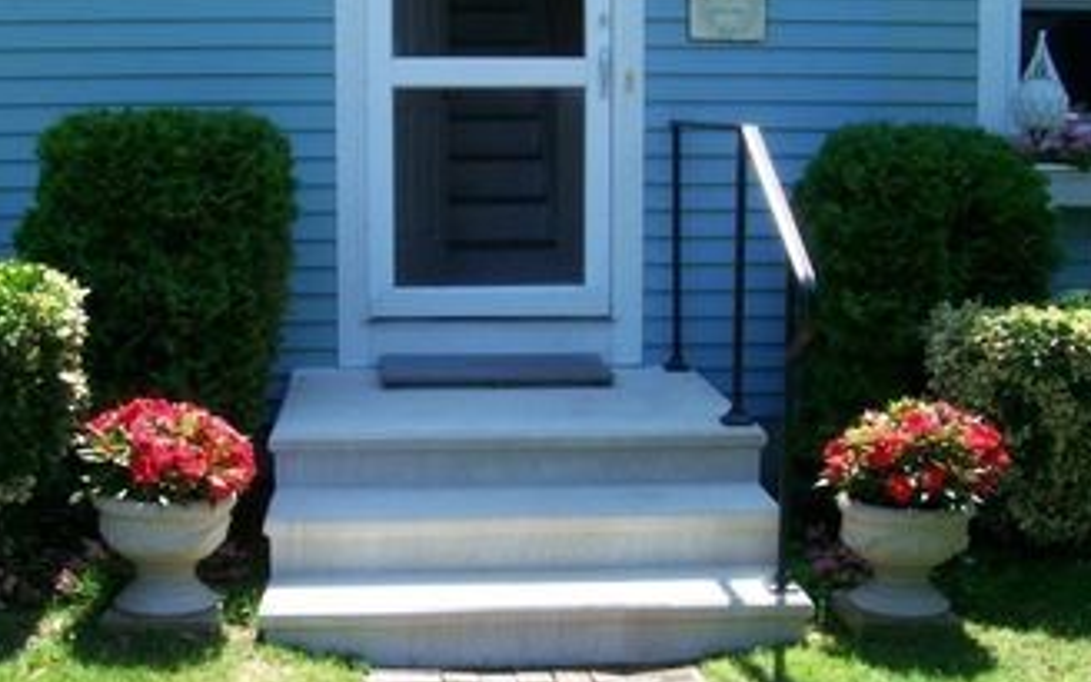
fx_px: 1635
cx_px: 499
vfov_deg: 23.6
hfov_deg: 36.9
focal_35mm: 55
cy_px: 331
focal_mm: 5.6
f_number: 2.7
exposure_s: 1/462
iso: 80
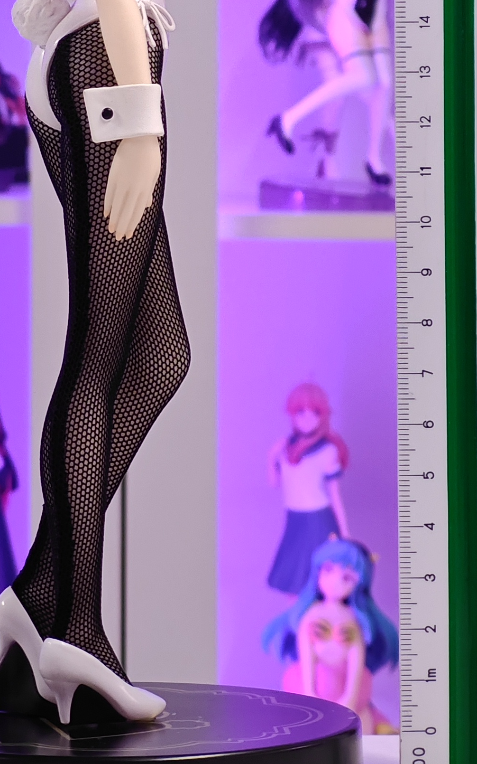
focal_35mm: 172
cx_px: 175
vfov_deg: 12.1
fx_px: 3577
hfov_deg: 7.6
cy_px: 89
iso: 1000
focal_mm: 7.48
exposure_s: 1/25
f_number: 2.4
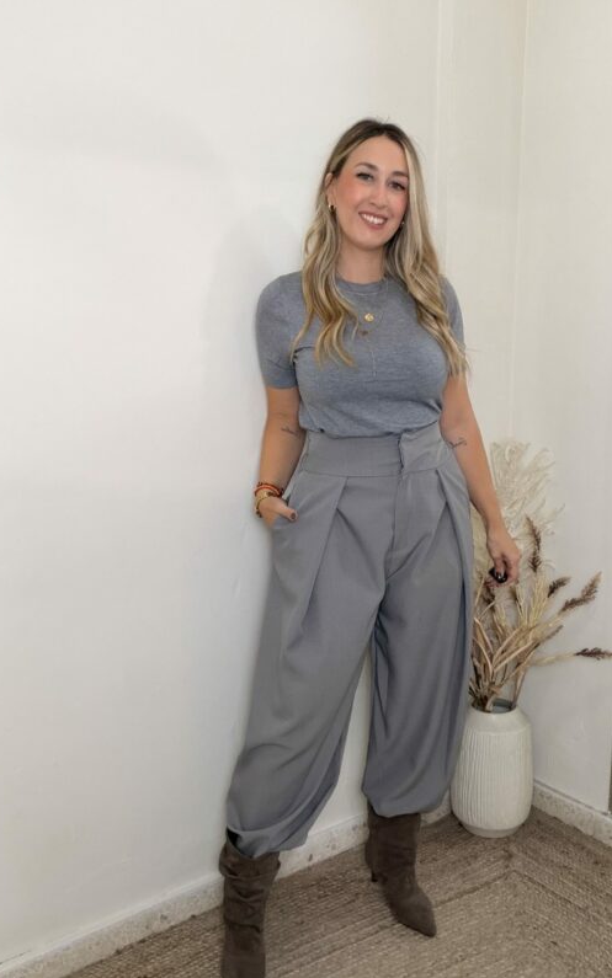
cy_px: 490
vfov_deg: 59.7
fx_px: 854
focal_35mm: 32
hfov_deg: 39.3
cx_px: 353
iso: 125
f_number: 1.9
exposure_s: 1/60
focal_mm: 2.71
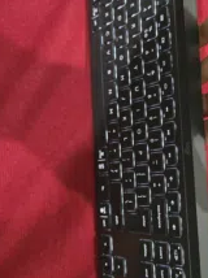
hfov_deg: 32.6
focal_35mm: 43
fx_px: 345
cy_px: 151
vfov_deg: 43.9
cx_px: 168
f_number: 1.7
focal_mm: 6.3
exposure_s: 1/30
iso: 1600
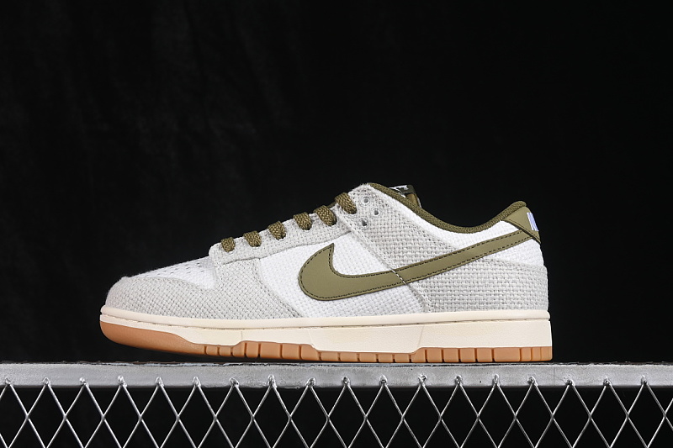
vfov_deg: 18.2
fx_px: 1402
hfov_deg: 27.0
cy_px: 224
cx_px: 336
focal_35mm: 75
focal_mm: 50
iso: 160
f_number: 8
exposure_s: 1/80
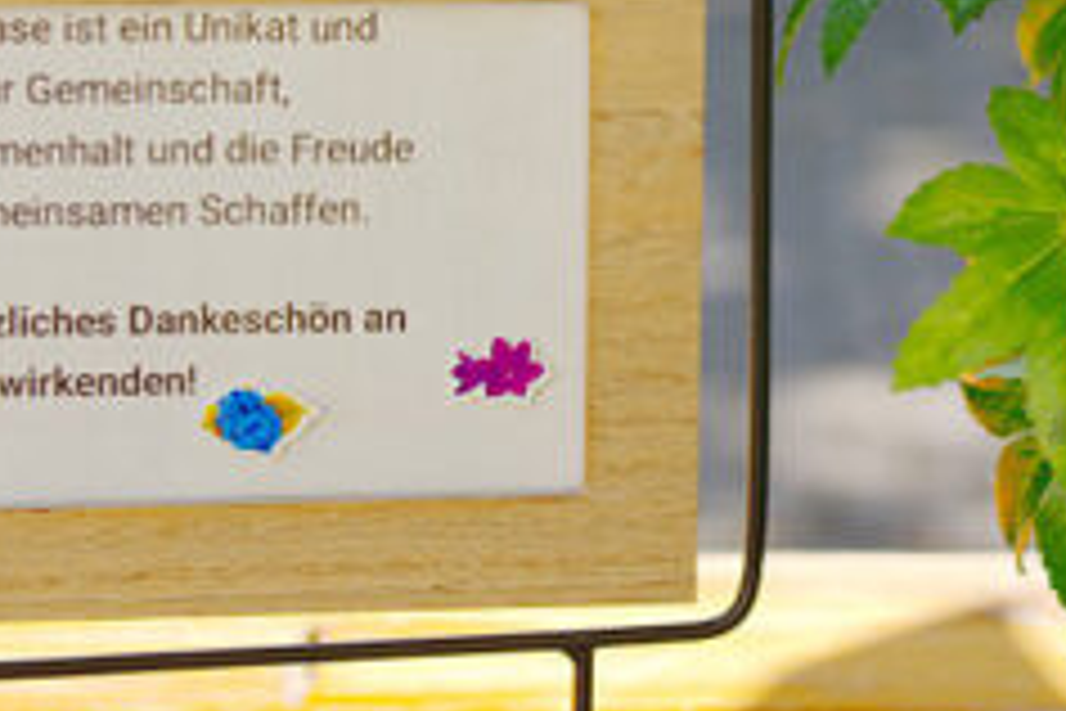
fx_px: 6395
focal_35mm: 216
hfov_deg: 9.4
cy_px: -250
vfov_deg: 6.3
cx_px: 1201
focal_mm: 50
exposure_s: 1/320
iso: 100
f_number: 4
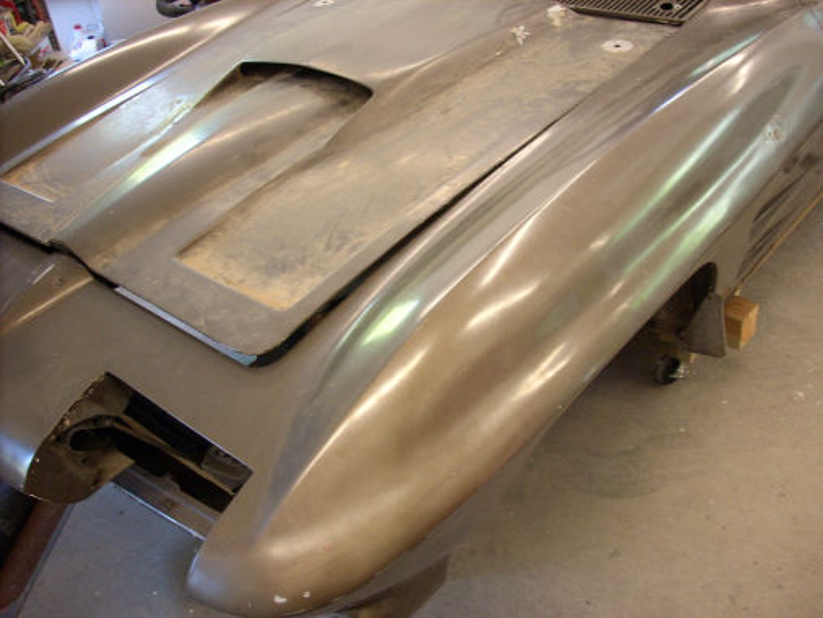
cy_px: 309
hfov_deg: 50.1
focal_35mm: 37
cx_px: 412
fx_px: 880
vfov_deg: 38.7
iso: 200
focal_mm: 6.2
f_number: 2.8
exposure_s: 1/12.9
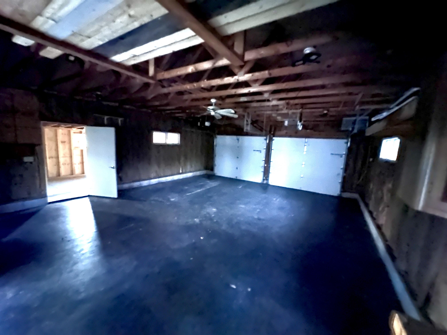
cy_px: 168
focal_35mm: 14
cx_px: 224
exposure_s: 1/4
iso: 8000
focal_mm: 2.22
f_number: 2.2
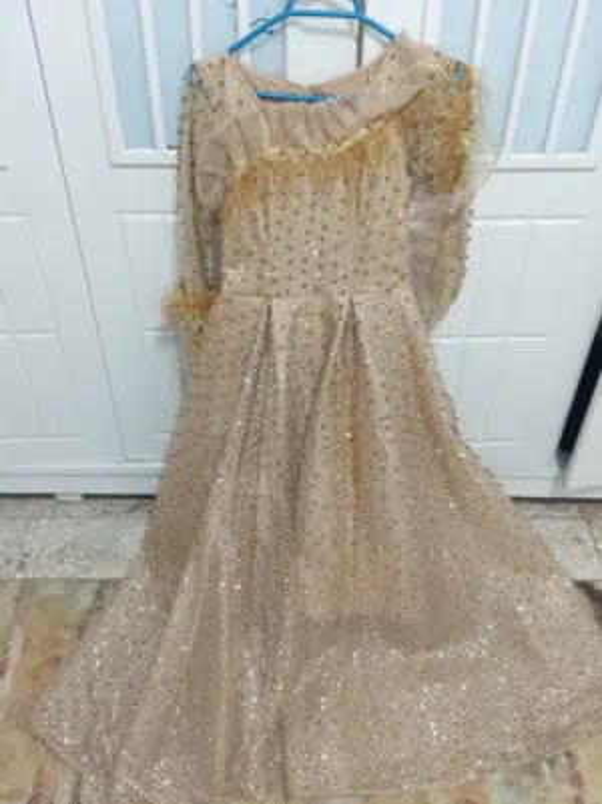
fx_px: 697
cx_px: 301
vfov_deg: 60.0
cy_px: 402
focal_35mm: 30
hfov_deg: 46.7
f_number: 1.8
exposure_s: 1/25
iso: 655
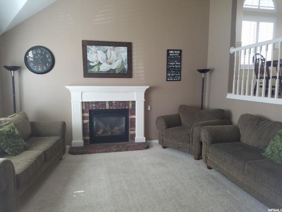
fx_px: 212
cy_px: 106
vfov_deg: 53.1
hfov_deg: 67.3
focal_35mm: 26
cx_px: 141
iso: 100
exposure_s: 1/60
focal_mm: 4.2
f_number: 1.7
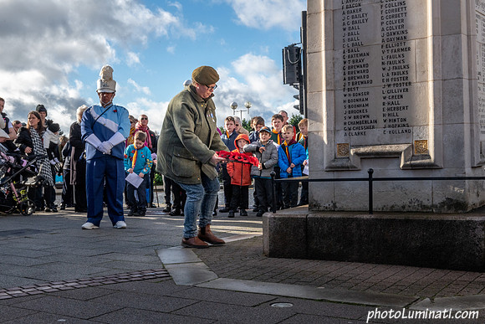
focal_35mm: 49
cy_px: 162
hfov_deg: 40.5
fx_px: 657
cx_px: 242
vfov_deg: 27.7
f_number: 22
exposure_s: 1/250
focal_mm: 48
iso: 640
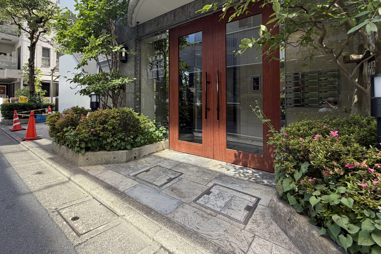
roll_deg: -0.4
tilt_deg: +0.3
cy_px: 100
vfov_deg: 69.6
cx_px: 167
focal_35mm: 17
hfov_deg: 92.8
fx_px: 180
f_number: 2.2
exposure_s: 1/122
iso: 40
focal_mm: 2.22
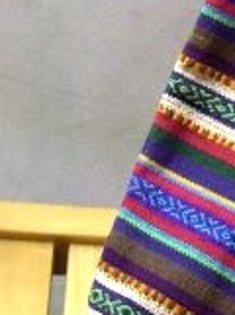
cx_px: 435
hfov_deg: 9.8
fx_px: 1290
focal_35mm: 142
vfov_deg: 13.9
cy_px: 59
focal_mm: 7.9
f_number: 2.8
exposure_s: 1/15
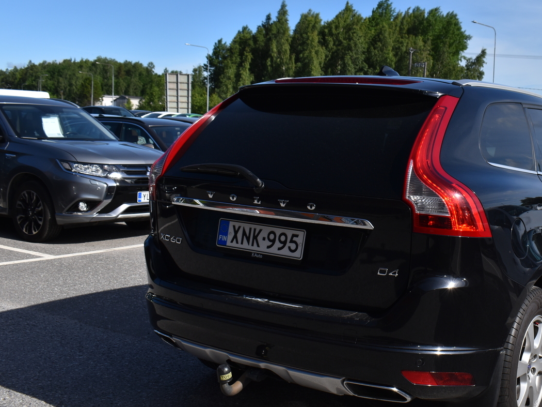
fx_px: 732
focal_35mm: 47
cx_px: 401
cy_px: 213
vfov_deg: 31.0
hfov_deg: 39.6
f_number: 9.5
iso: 200
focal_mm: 21
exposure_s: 1/1000
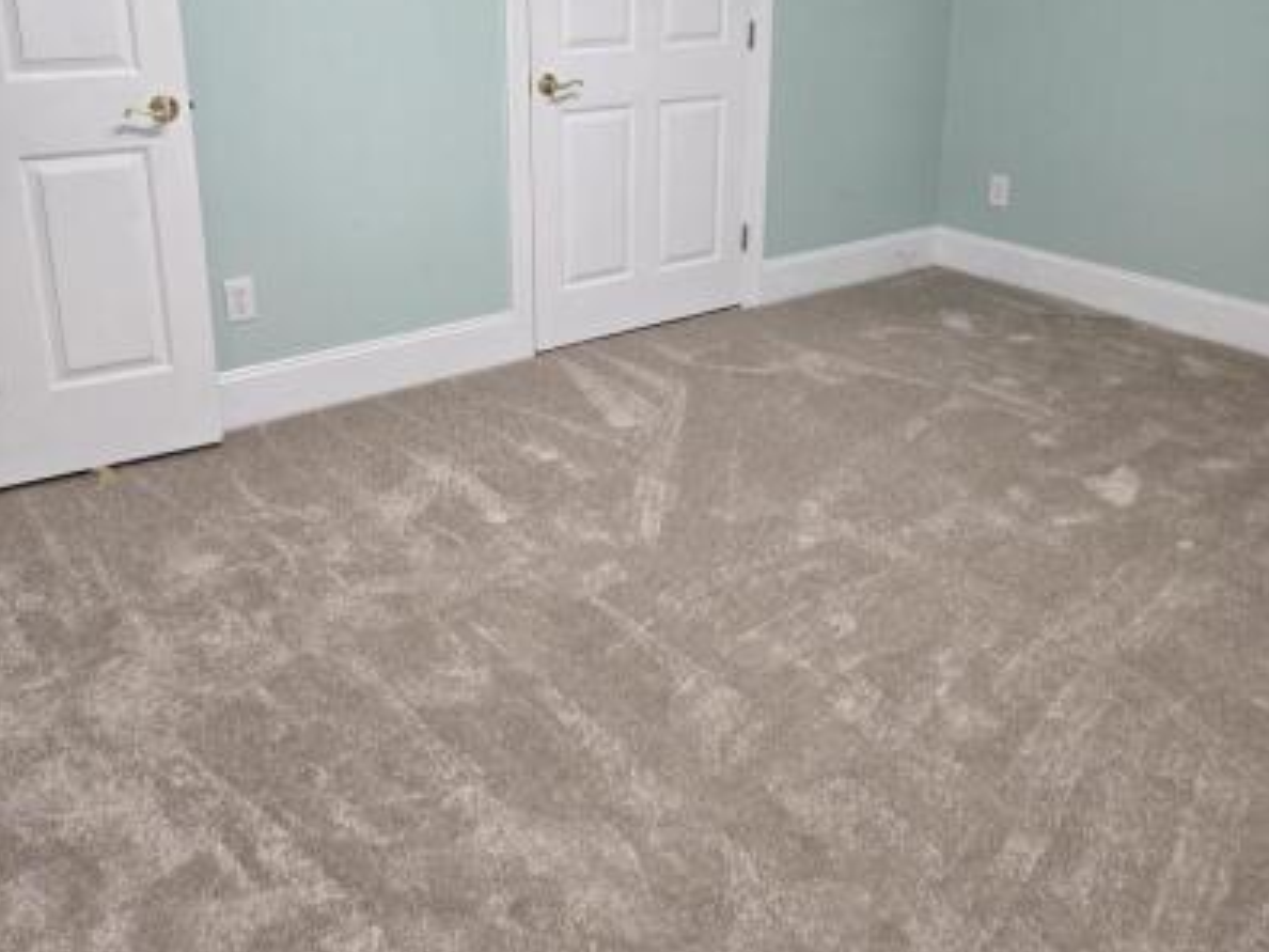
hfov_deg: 58.4
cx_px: 634
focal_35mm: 31
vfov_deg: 44.3
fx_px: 1136
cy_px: 271
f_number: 1.8
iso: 100
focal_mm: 5.4
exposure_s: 1/40
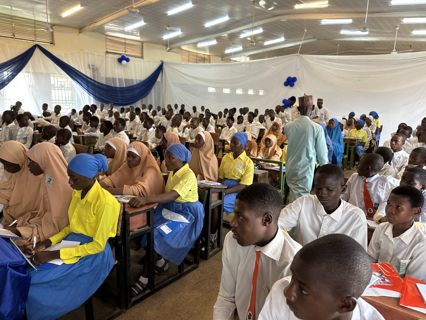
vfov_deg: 56.8
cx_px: 213
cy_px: 160
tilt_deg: -11.5
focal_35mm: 24
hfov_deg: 71.6
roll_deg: -2.0
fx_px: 295
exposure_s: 1/50
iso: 200
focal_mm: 6.86
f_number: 1.78
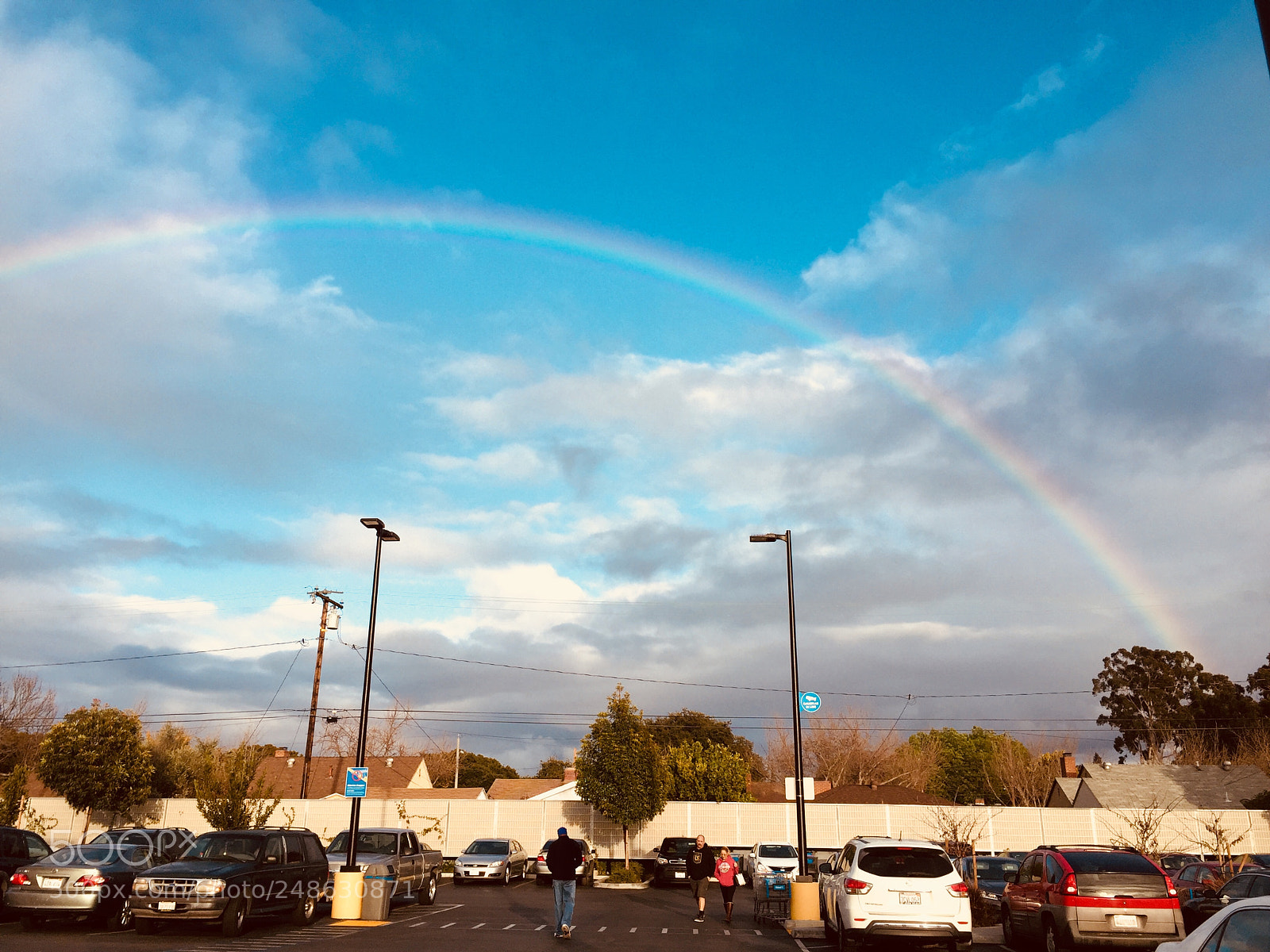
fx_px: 1064
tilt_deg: +17.5
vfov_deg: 48.2
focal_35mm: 29
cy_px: 476
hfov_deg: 61.7
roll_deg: -0.2
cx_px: 635
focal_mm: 4.15
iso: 32
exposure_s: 1/1163
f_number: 2.2
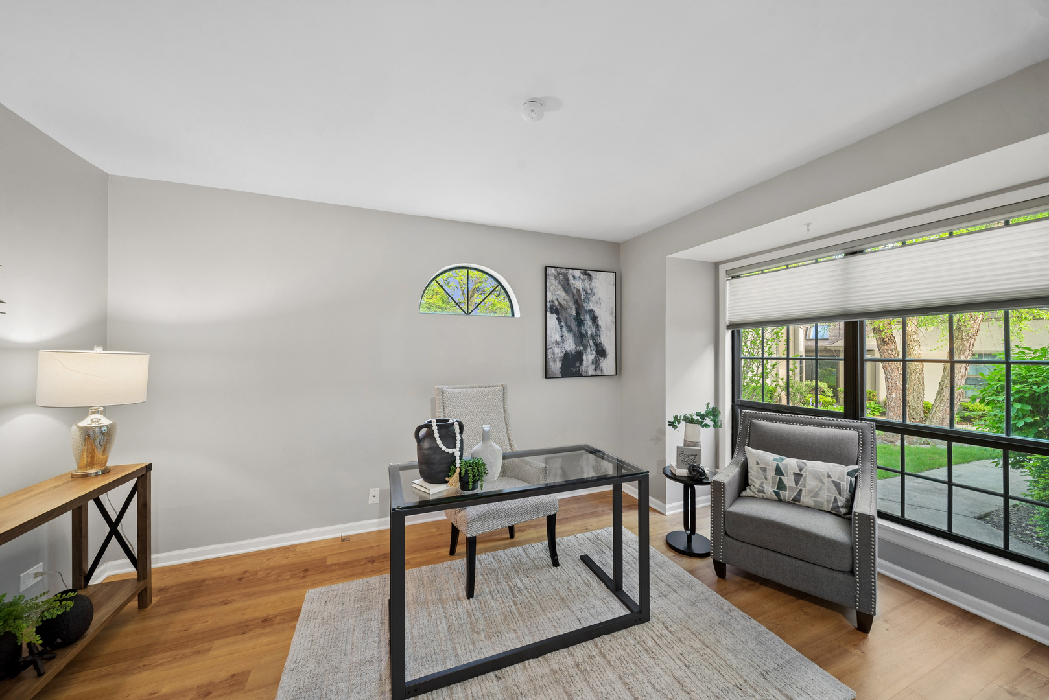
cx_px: 524
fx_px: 437
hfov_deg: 100.4
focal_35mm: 15
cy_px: 350
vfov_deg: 77.4
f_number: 8
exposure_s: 1/3.33
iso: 400
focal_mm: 15
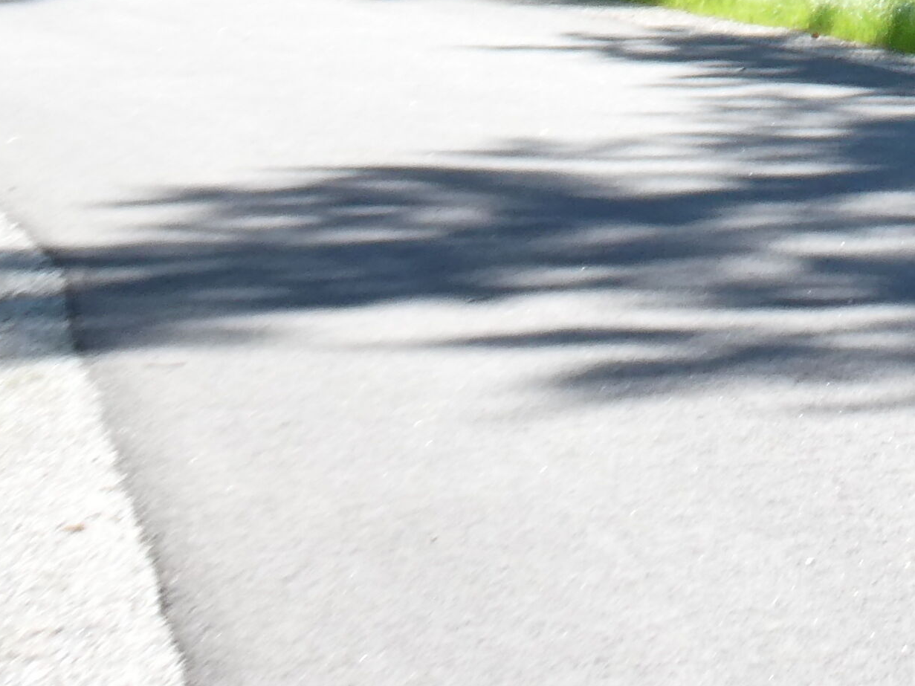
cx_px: 1702
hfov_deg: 9.5
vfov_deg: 7.4
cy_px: -193
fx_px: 5233
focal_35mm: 198
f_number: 4
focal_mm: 8.4
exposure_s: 1/200
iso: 80
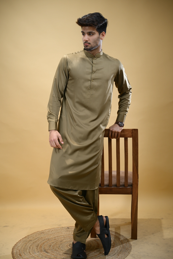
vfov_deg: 33.4
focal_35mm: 60
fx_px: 433
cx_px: 87
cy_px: 128
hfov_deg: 22.6
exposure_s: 1/125
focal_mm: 58
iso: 400
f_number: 2.8
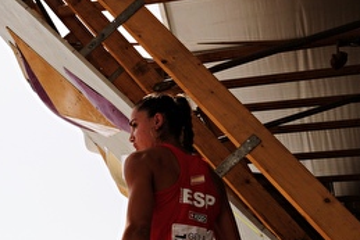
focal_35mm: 68
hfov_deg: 29.1
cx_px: 79
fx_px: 680
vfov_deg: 20.0
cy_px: 135
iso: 1000
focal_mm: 27.5
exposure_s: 1/1300
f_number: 11
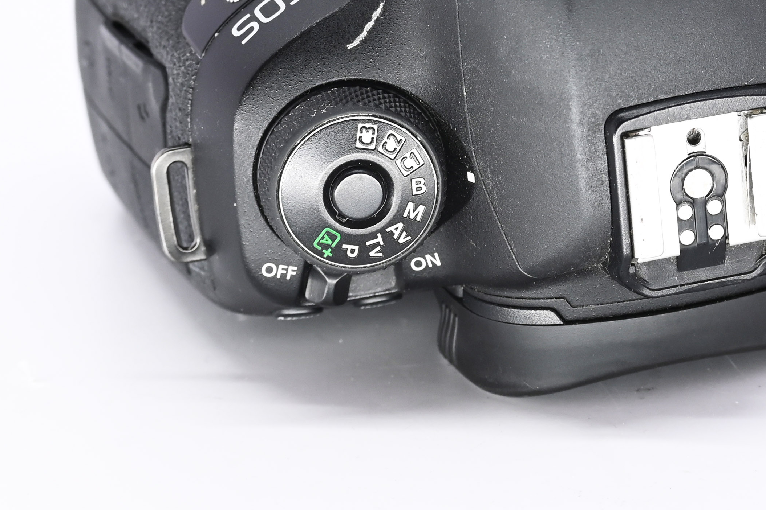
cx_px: 515
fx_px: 5042
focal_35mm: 237
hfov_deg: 8.7
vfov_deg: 5.8
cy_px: 87
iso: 500
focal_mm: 85
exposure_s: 1/125
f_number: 9
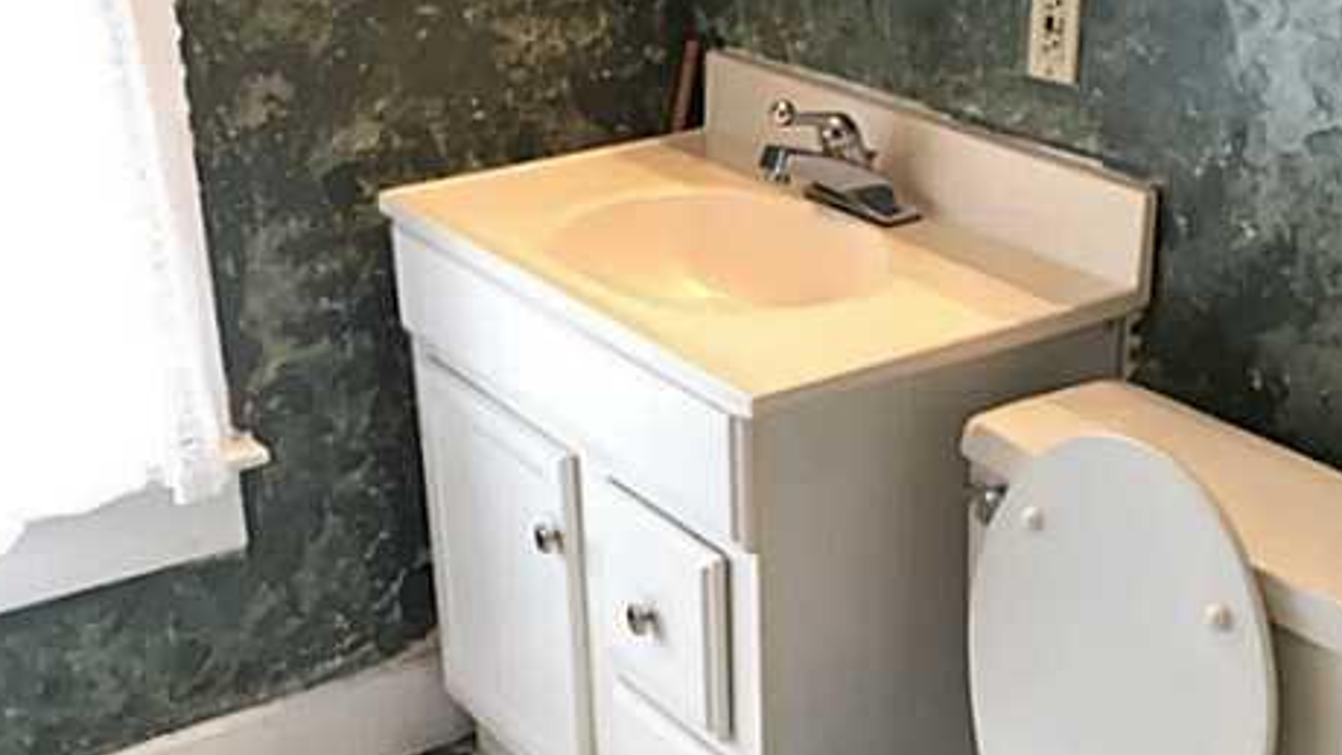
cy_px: 472
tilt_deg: -25.0
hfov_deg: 37.8
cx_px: 706
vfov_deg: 21.8
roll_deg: +1.4
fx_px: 1958
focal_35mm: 55
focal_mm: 4.15
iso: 40
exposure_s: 1/30
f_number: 2.2
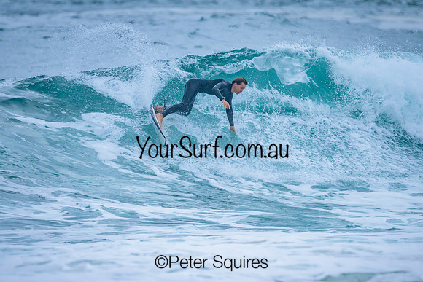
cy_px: 133
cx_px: 228
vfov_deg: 1.3
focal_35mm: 1100
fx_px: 12926
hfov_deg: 1.9
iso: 500
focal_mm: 800
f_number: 6.3
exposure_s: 1/2000
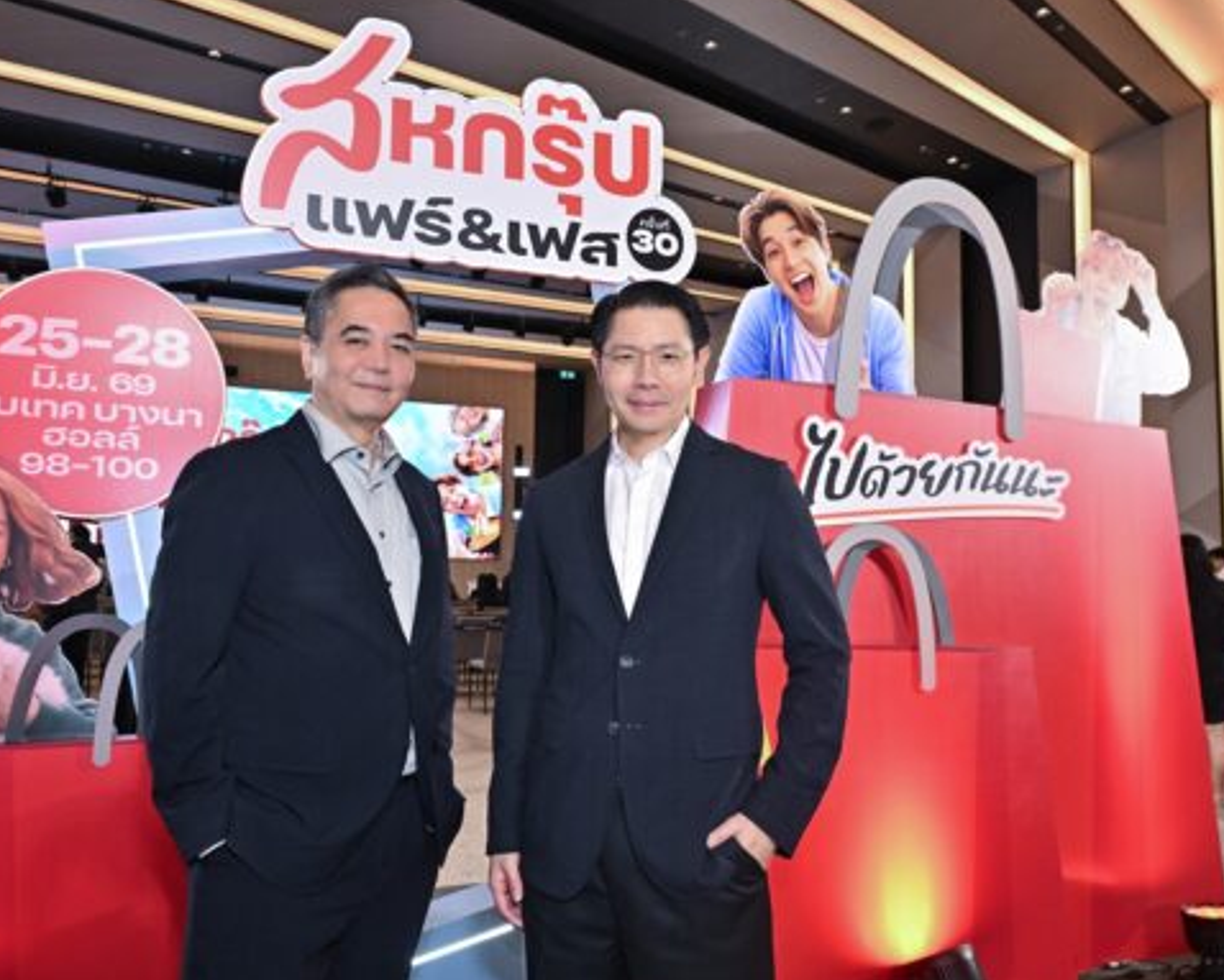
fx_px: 1015
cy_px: 489
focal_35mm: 28
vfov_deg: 51.6
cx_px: 529
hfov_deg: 61.9
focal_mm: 24
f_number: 8
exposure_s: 1/100
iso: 2000
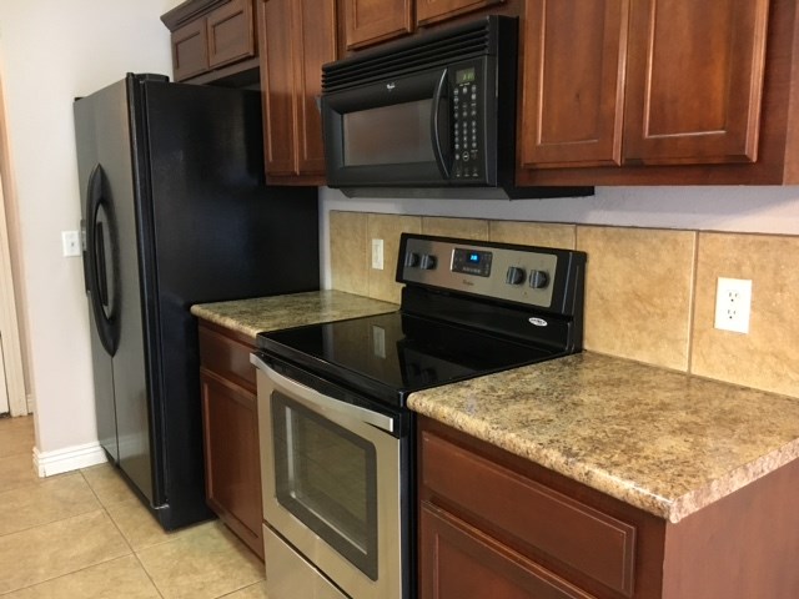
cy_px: 300
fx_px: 669
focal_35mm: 29
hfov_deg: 61.7
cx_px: 400
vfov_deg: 48.2
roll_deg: +1.6
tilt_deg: -8.7
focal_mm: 4.15
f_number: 2.2
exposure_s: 1/15
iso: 200
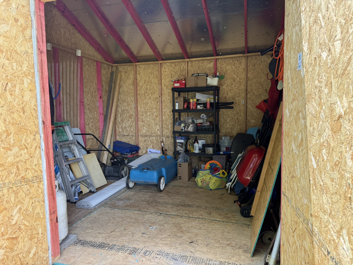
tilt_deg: -3.4
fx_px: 245
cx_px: 176
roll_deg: +0.3
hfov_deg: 71.6
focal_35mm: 24
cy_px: 132
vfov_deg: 56.8
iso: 100
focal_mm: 6.76
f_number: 1.78
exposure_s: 1/423
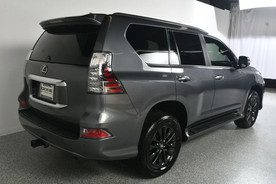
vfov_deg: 39.9
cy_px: 92
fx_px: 253
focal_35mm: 33
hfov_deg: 57.2
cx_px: 138
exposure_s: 1/160
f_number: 9
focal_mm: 22
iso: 100
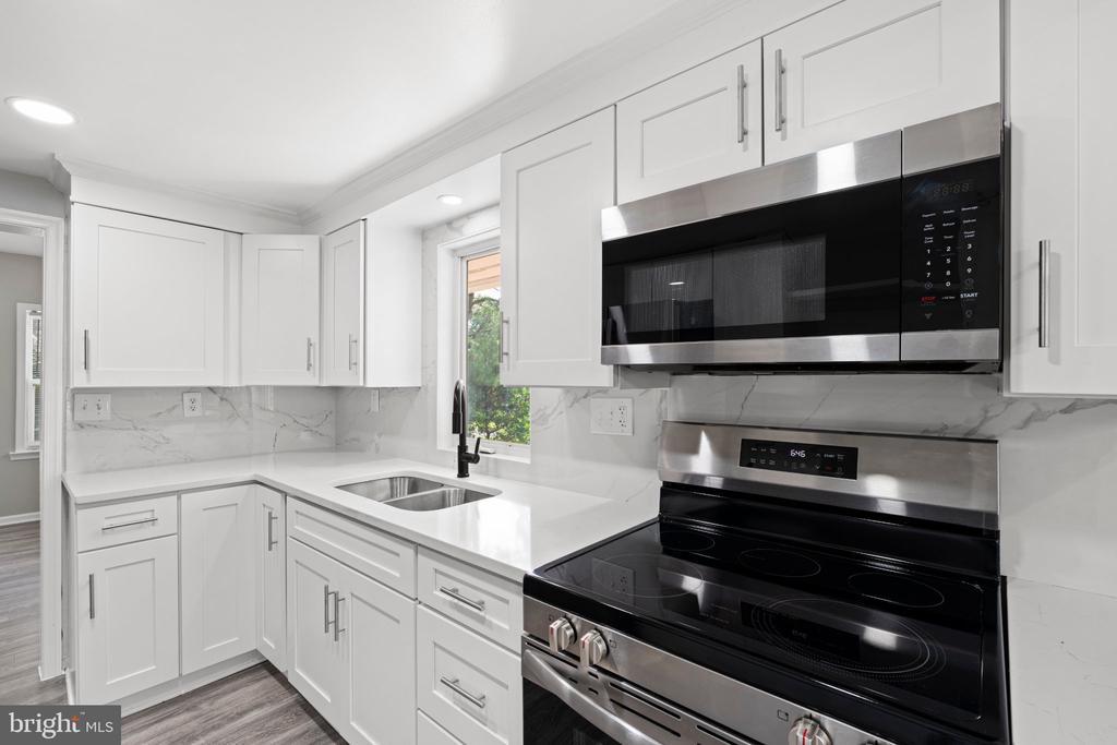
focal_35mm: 16
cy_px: 372
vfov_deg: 72.1
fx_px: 512
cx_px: 558
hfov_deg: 95.0
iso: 100
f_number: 9
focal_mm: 16.5
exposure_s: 1/1.25
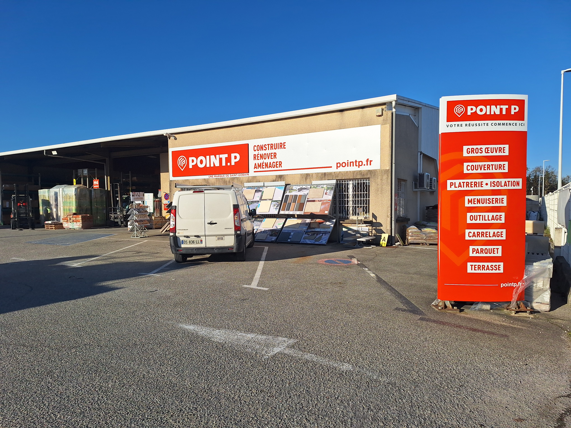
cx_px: 286
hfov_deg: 73.9
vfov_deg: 58.9
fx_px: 379
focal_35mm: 23
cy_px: 214
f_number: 1.8
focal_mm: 5.54
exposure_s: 1/5435
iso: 40
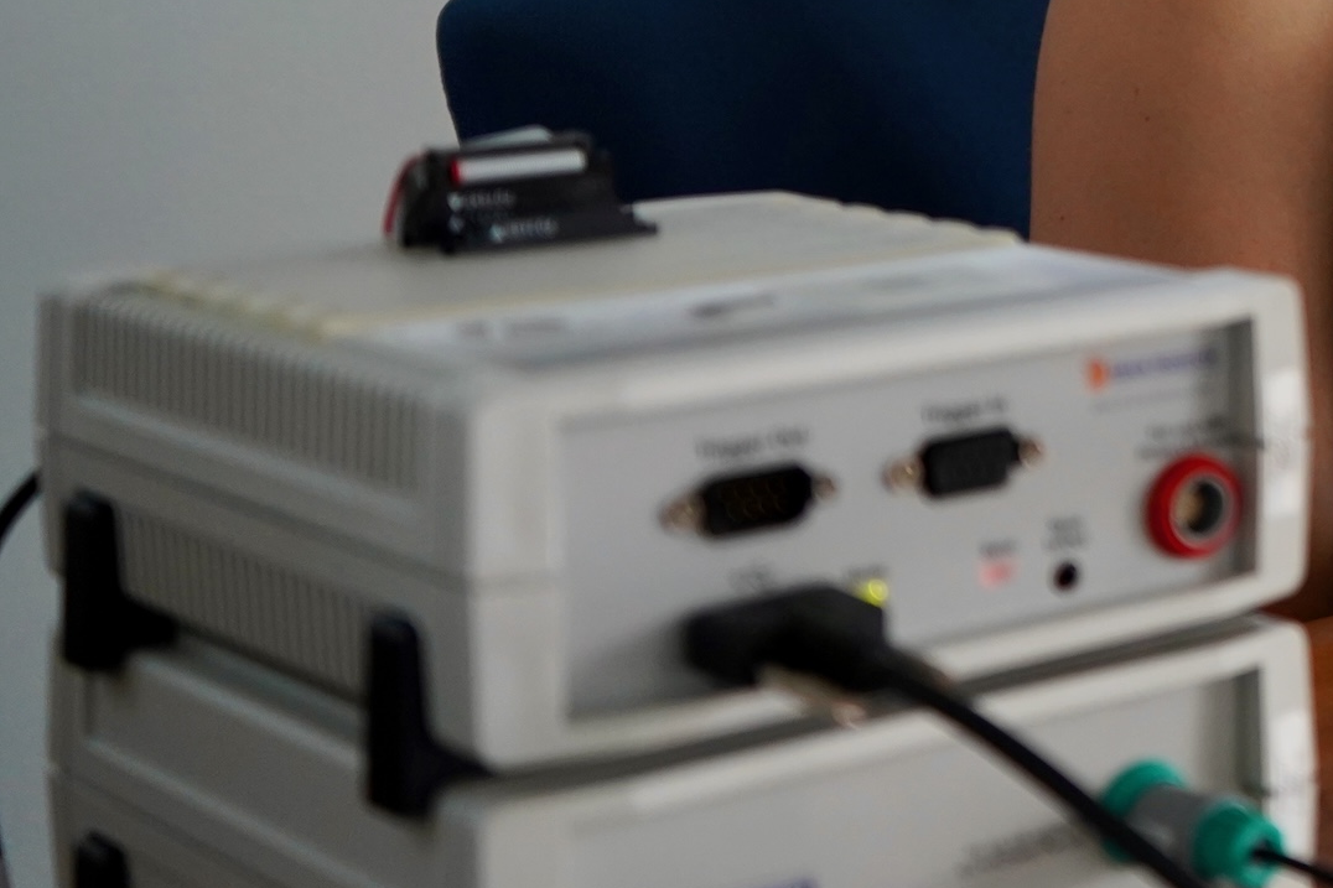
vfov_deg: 14.5
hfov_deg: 19.9
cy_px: -126
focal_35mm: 92
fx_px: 3406
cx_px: 1838
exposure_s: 1/160
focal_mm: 33
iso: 1600
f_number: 4
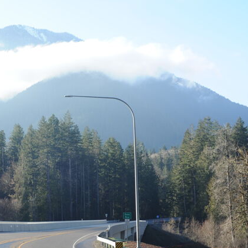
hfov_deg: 21.0
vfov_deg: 21.4
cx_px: 33
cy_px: 138
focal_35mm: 81
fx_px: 657
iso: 200
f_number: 8
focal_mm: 50
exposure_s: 1/160
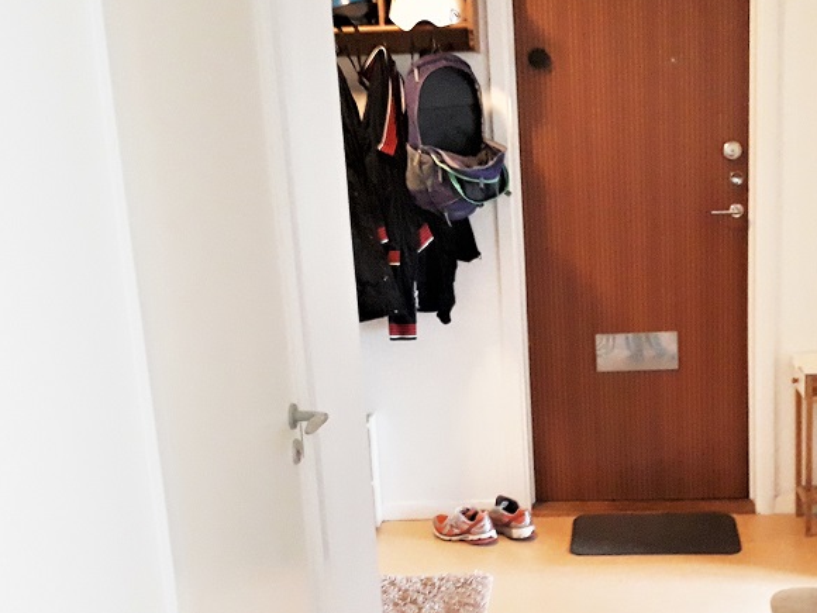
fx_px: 1133
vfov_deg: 30.2
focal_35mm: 48
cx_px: 533
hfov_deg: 39.3
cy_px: 368
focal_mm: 3.71
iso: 400
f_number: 1.7
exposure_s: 1/25
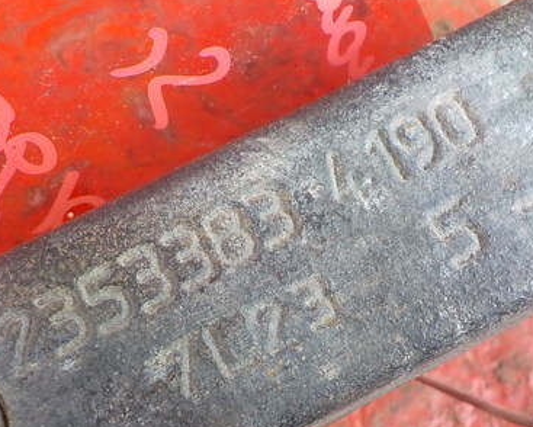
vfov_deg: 29.6
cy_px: 260
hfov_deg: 36.5
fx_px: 805
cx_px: 213
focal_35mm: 51
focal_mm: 4.1
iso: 200
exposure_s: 1/30
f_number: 3.3
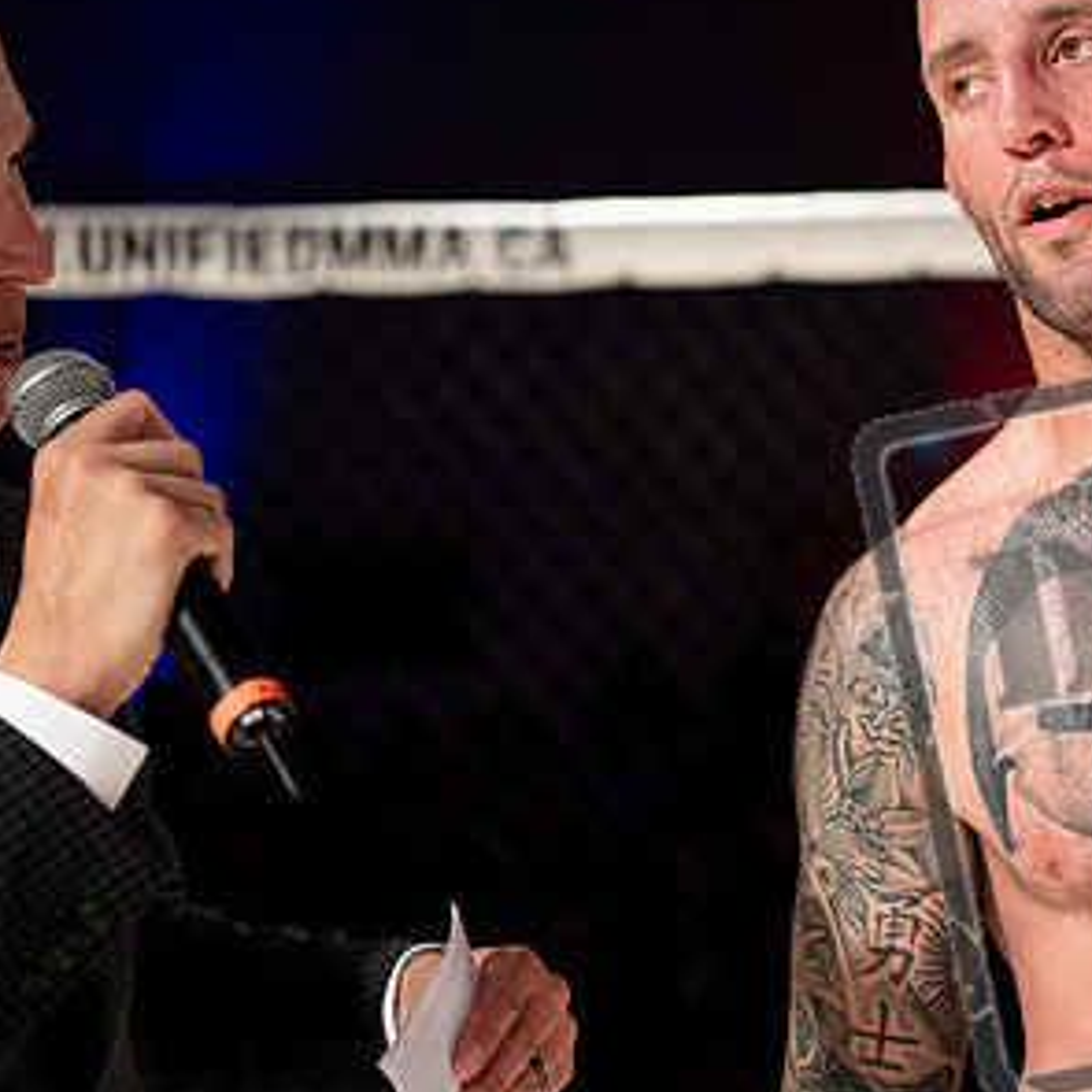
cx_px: 862
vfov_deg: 14.9
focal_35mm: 117
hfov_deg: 14.8
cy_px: 483
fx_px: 4176
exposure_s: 1/1000
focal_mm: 70
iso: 1100
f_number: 2.8
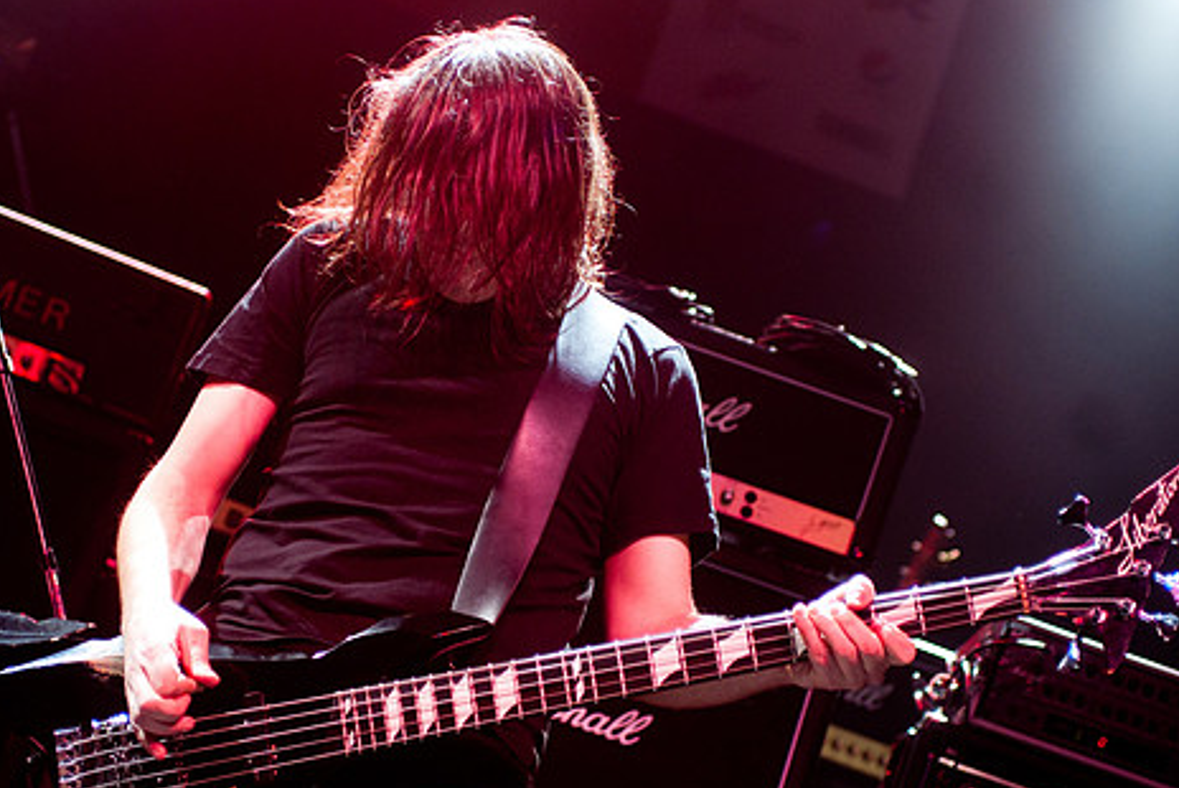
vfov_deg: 11.8
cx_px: 544
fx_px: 3801
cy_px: 436
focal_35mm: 116
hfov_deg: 17.6
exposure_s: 1/320
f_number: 2.8
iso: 800
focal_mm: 62
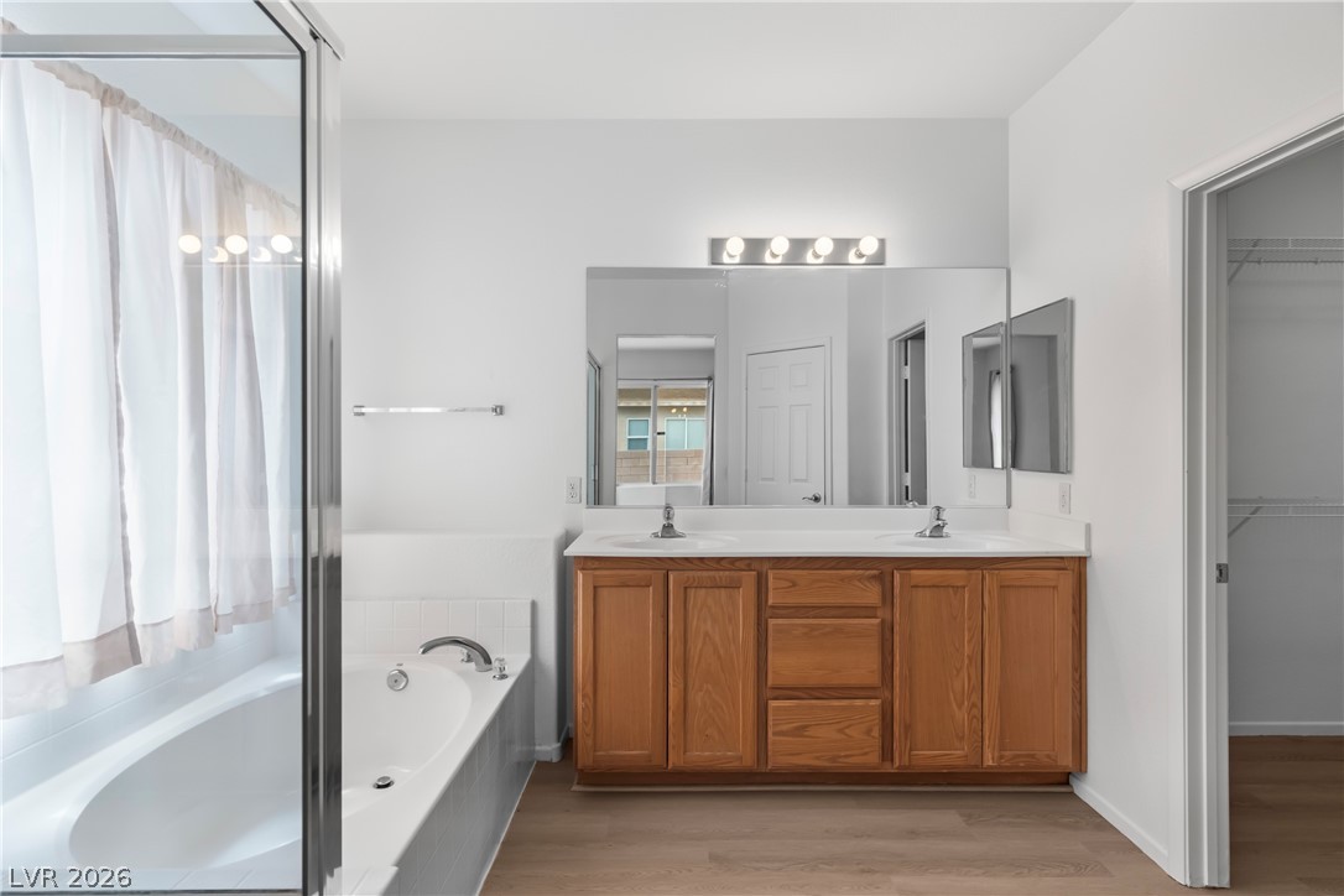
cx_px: 672
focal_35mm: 18
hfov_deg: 90.0
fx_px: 672
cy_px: 448
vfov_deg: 67.4
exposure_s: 1/15
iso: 400
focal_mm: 18
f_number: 8
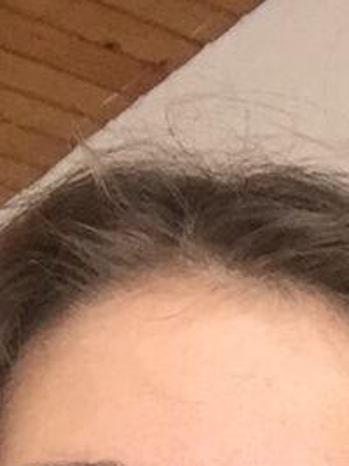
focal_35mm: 119
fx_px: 1601
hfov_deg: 12.4
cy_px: 892
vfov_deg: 14.2
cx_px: 209
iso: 200
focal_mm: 2.65
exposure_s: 1/33
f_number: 2.2
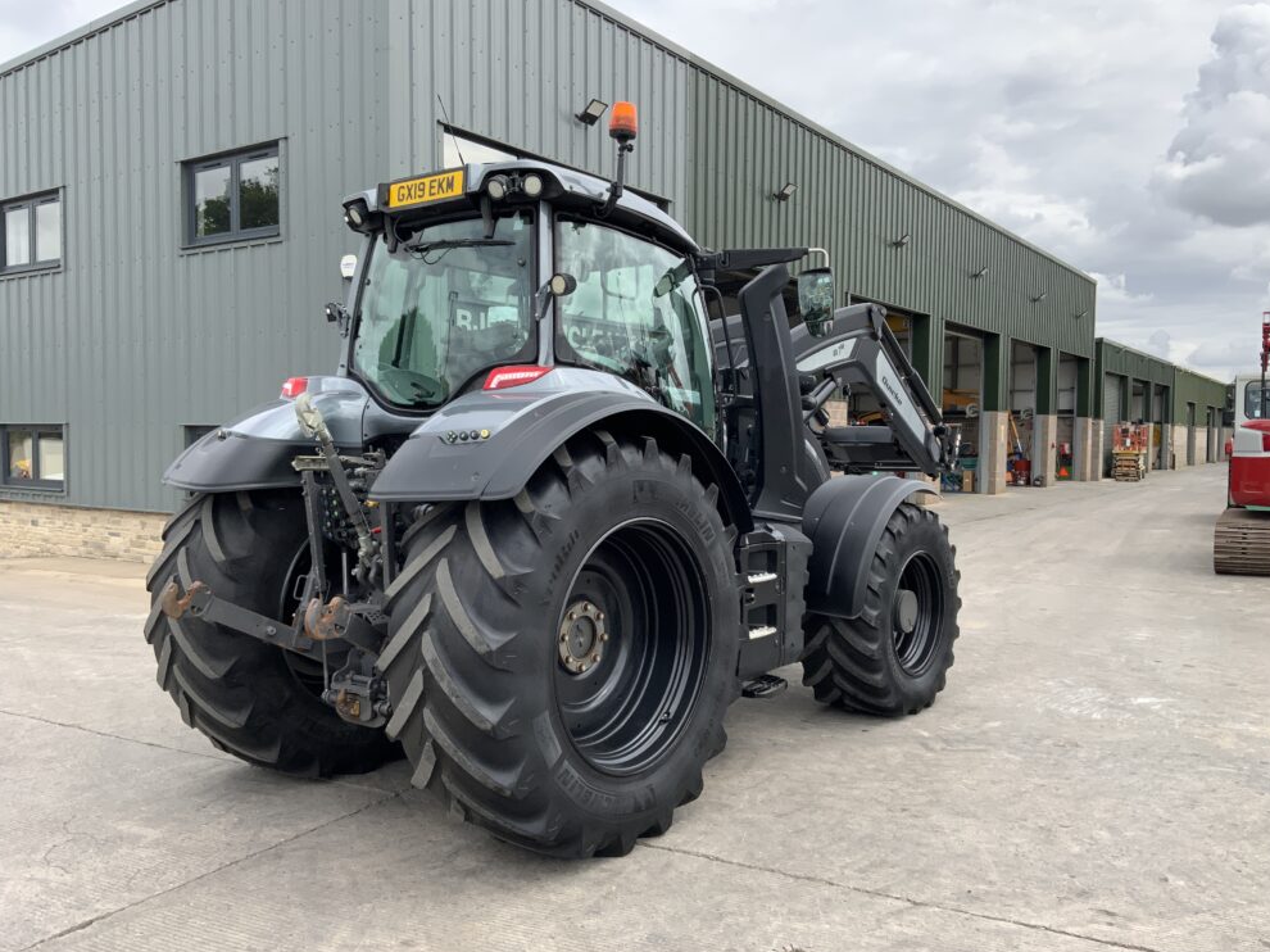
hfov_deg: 60.0
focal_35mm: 30
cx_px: 647
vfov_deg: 46.8
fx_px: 1100
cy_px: 491
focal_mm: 3
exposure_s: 1/883
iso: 16
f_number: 1.8
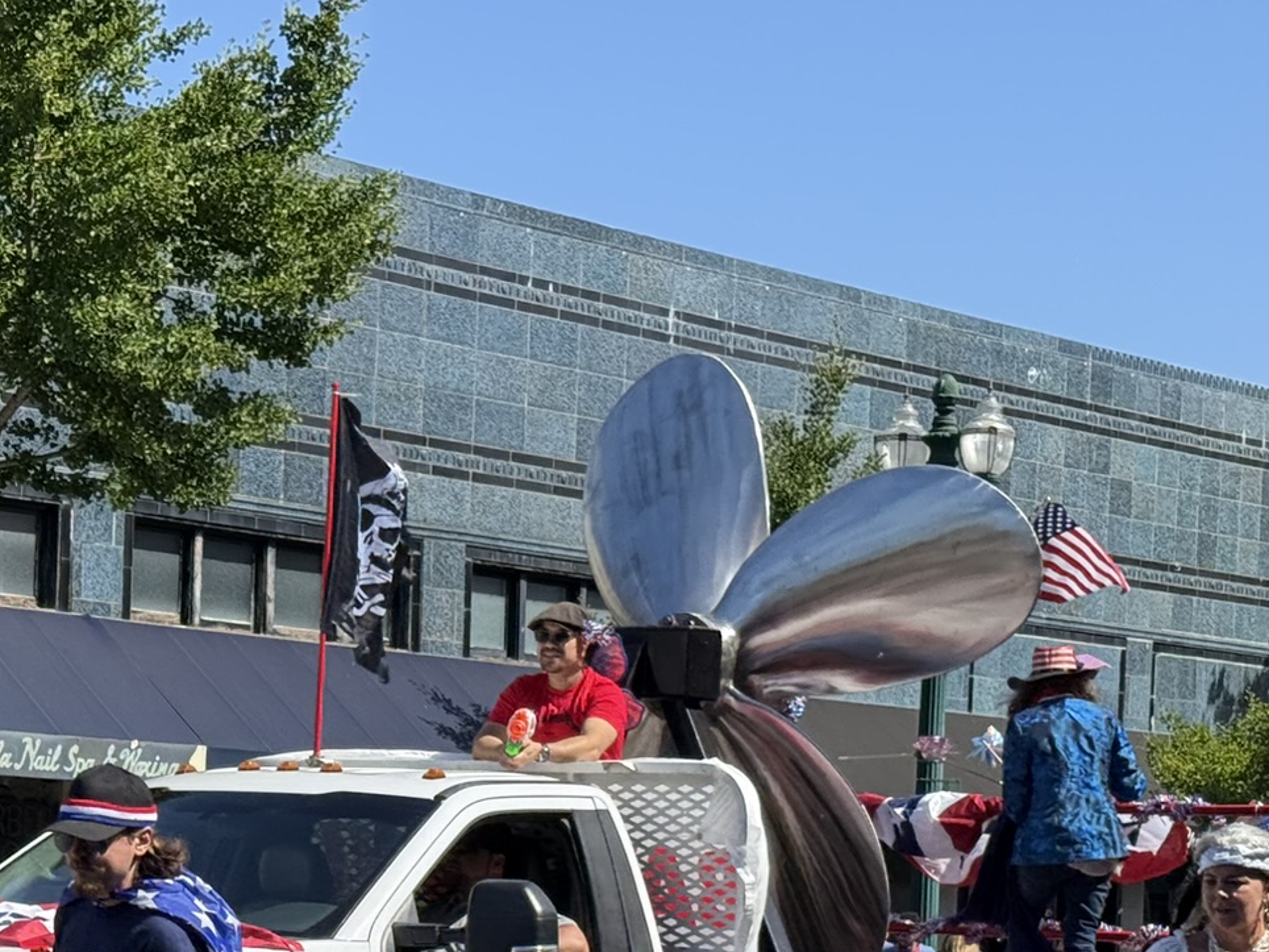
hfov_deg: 19.2
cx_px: 362
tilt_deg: -1.1
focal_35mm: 102
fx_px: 3739
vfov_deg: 14.3
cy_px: 965
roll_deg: -1.7
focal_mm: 6.76
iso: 80
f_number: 1.78
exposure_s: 1/2865
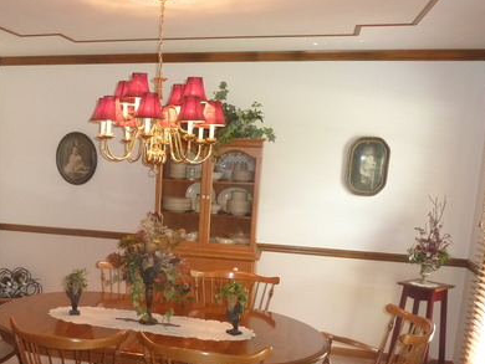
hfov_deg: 43.6
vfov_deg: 34.6
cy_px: 263
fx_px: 575
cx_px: 96
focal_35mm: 41
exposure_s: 1/30
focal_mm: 4.1
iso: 250
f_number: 3.3
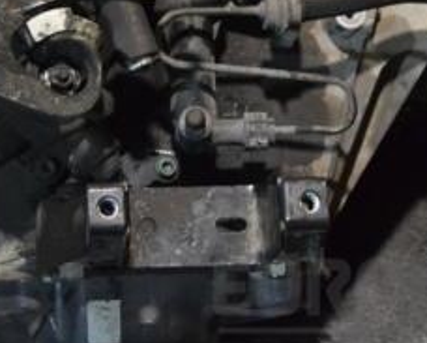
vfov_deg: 10.4
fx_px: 1873
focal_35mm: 148
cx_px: 178
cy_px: 37
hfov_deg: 13.0
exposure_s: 1/125
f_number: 5.3
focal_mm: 40
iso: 3200
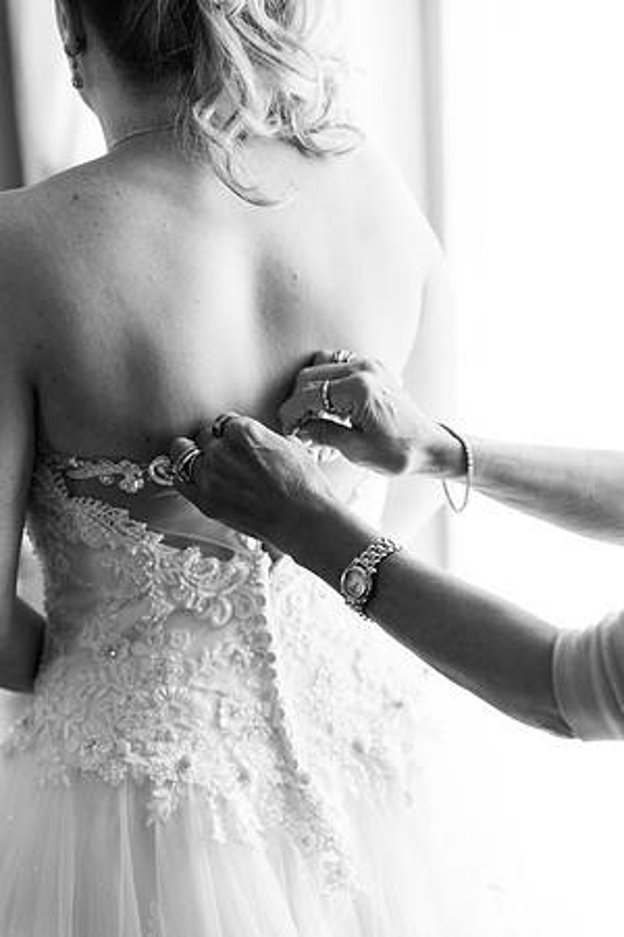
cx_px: 312
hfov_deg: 19.5
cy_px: 468
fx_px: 1820
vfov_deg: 28.8
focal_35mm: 70
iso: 4000
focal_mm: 70
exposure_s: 1/1250
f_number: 2.8
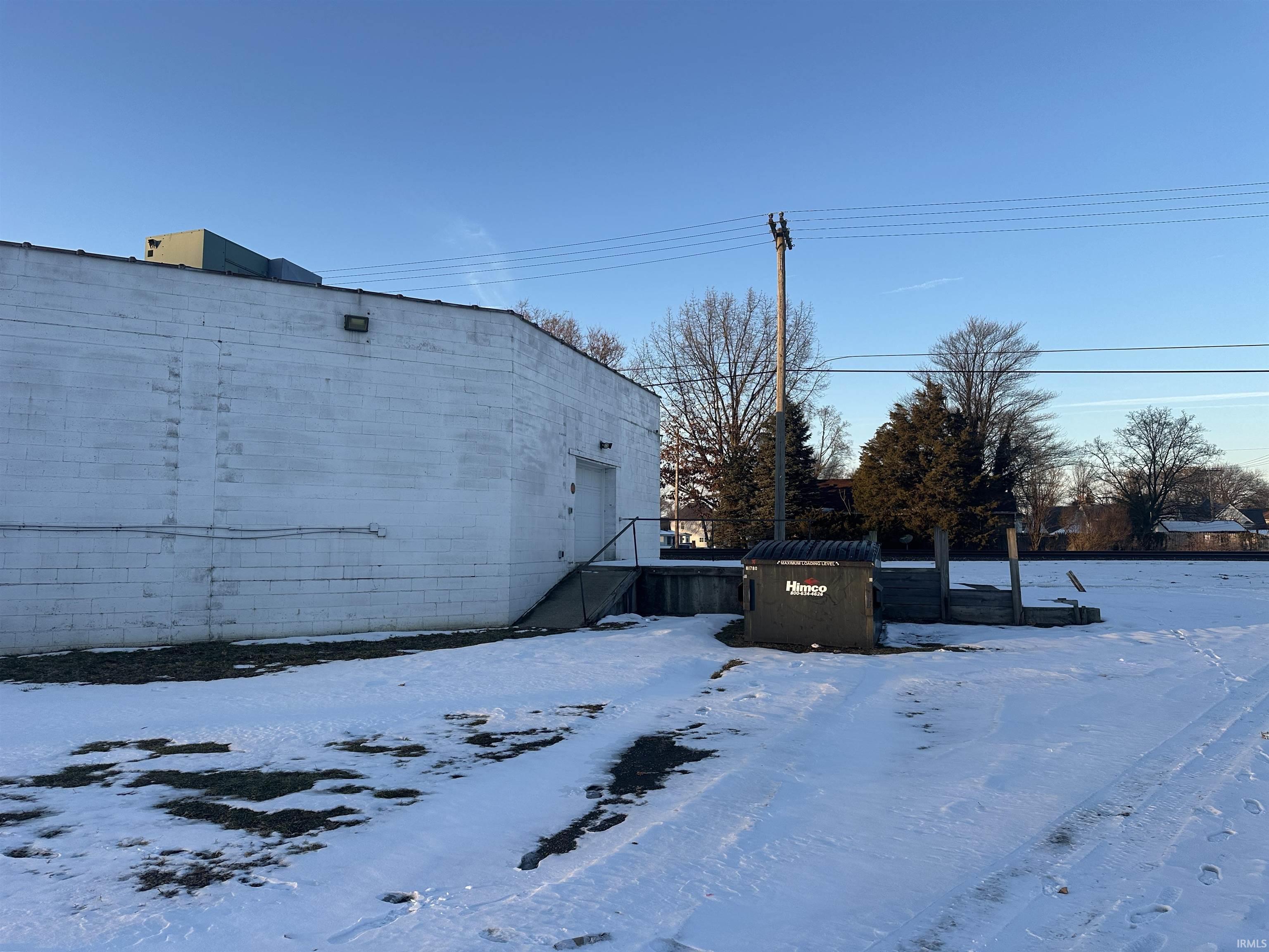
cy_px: 476
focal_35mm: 24
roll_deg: +0.0
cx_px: 634
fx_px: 880
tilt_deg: +4.8
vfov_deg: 56.8
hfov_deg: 71.6
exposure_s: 1/1517
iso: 80
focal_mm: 6.86
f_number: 1.78
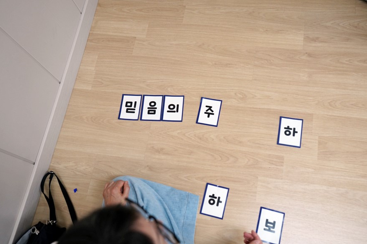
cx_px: 187
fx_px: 367
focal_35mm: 36
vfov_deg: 36.9
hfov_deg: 53.1
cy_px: 119
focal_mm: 35
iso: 1600
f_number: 3.2
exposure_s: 1/160
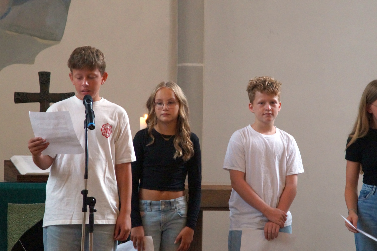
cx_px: 202
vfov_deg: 7.0
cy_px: 130
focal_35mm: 195
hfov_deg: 10.6
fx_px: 2041
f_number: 5.6
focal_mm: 120
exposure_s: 1/100
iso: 3200
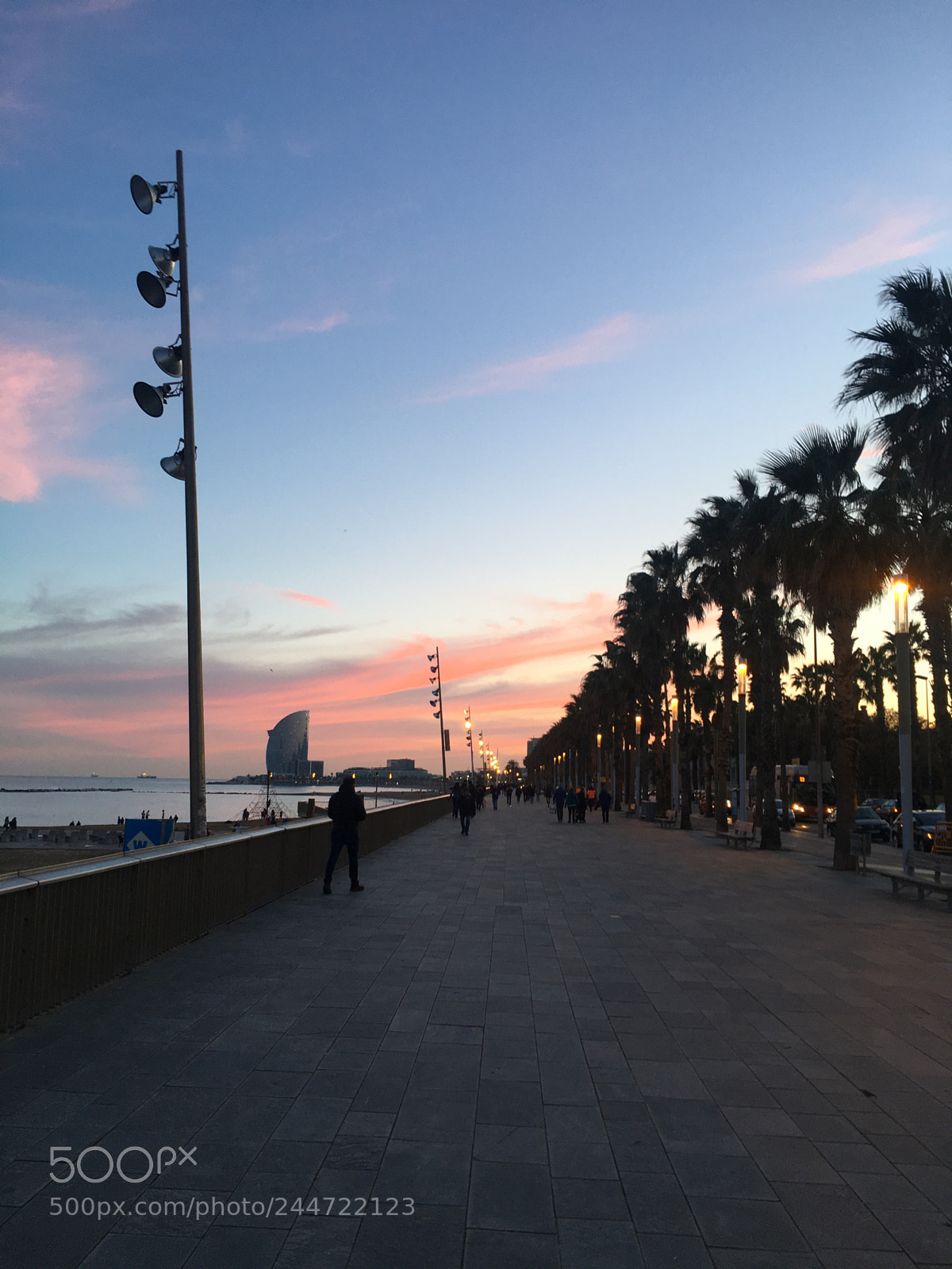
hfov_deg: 48.2
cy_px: 634
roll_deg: -1.6
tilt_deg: +7.9
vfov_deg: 61.7
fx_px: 1063
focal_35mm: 29
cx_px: 476
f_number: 2.2
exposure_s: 1/50
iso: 32
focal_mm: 4.15
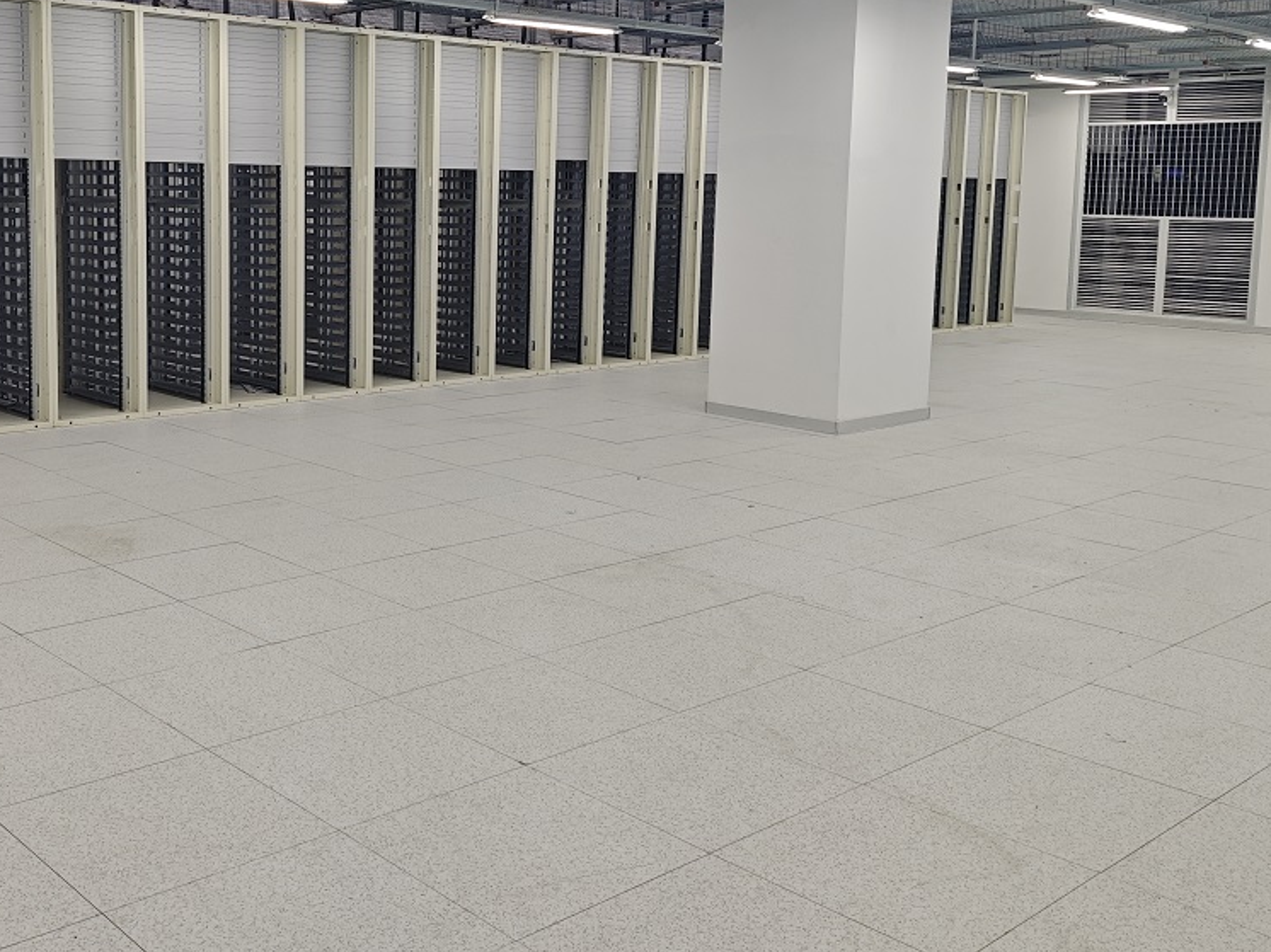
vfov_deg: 38.5
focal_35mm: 37
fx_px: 1358
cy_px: 376
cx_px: 426
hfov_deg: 49.3
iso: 64
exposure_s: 1/100
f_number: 1.6
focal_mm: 6.55
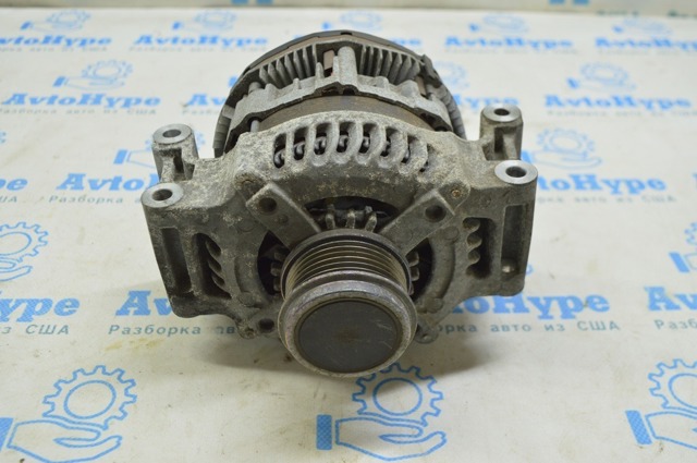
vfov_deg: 34.1
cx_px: 348
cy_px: 232
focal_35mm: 39
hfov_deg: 49.6
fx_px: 754
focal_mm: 26
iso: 400
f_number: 5.6
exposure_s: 1/20
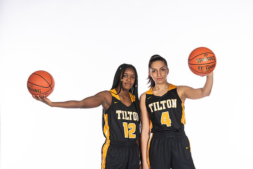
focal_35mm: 142
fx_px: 1002
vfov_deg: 9.6
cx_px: 126
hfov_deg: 14.4
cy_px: 84
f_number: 5.6
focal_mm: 95
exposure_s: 1/125
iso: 100
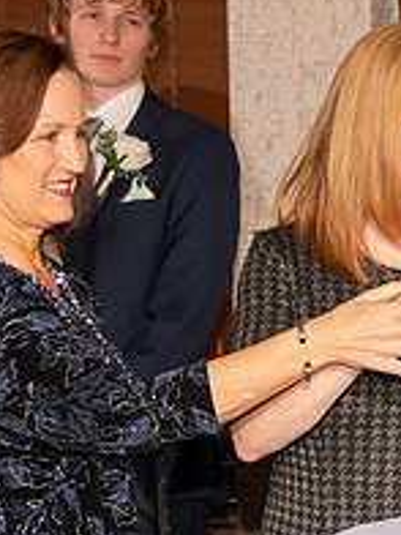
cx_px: 559
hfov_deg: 7.4
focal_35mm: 199
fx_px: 3074
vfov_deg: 9.9
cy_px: 334
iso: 1000
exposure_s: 1/160
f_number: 9
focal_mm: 70
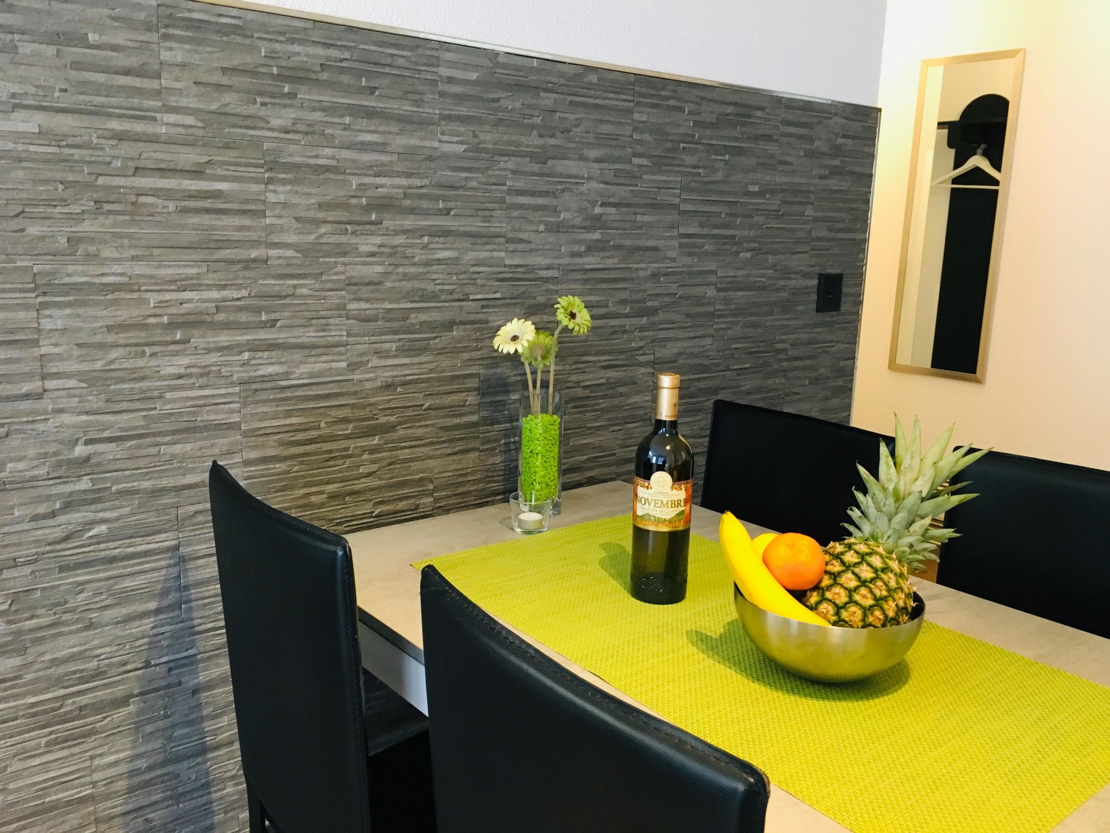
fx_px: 930
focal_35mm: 29
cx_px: 555
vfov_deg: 48.2
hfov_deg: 61.7
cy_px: 416
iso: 200
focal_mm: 4.15
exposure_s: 1/33
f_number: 2.2
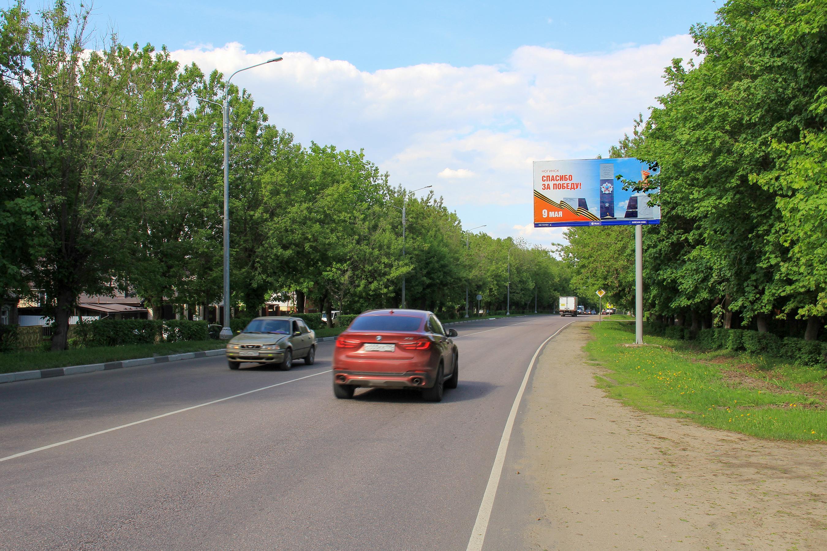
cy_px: 276
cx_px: 414
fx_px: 1654
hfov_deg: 28.1
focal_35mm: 72
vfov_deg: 18.9
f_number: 11
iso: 100
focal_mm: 24
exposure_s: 1/80
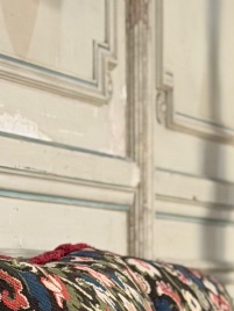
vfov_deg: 8.9
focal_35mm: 215
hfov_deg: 6.9
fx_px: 1938
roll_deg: +0.5
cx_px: 207
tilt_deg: -7.5
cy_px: 523
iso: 200
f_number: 1.78
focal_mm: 6.76
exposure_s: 1/50
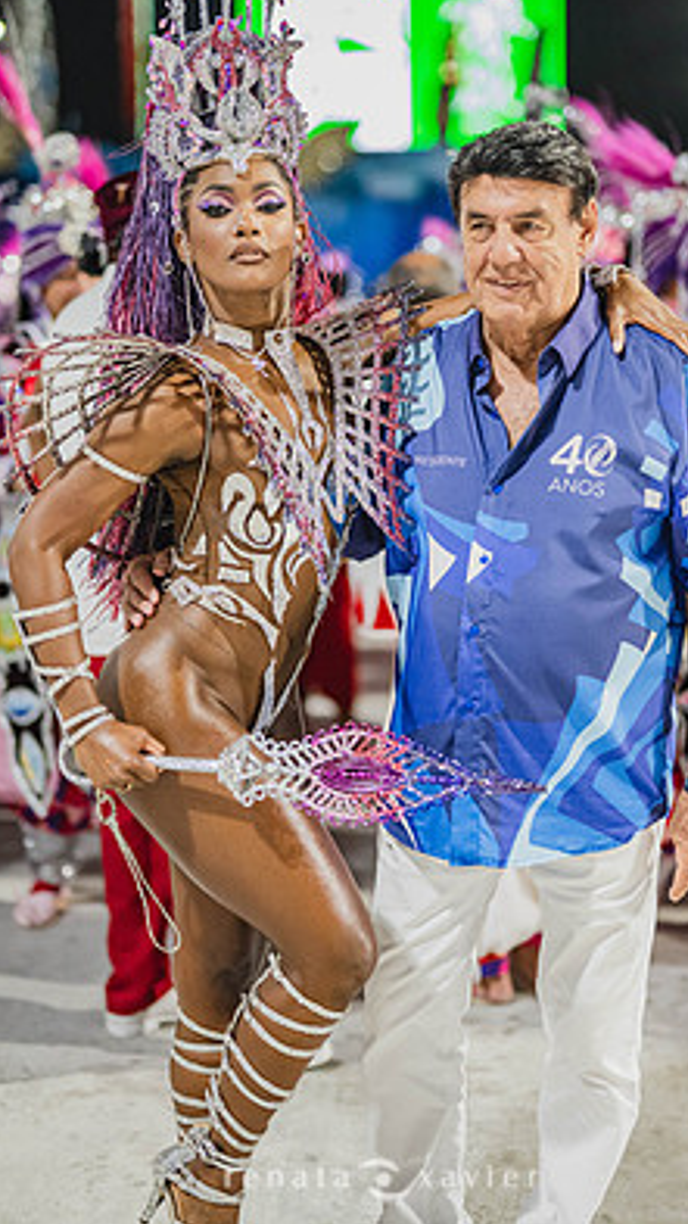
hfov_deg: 20.0
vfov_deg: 34.8
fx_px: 1946
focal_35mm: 60
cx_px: 377
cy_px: 533
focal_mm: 50
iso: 2000
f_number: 1.2
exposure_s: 1/1000
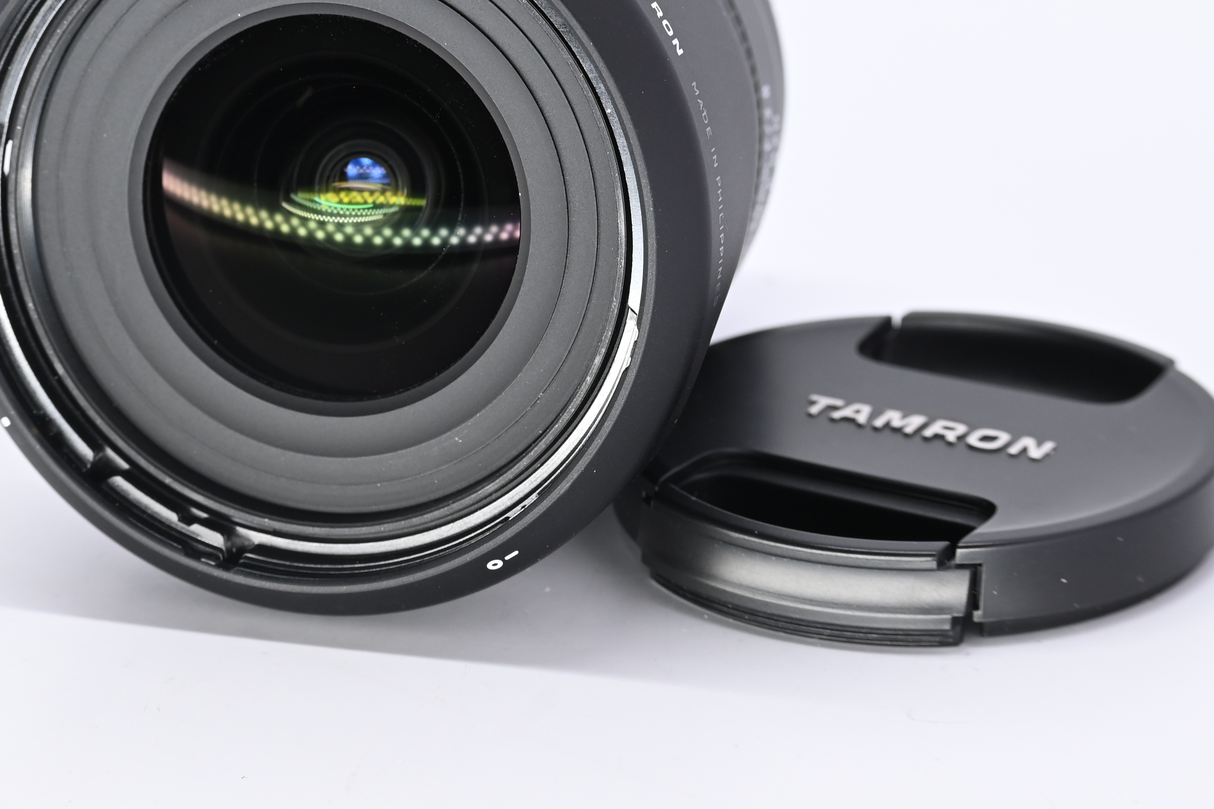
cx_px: 423
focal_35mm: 147
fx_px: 4957
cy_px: 273
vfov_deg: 9.3
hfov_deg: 13.9
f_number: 9
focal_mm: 73
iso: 500
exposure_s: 1/125
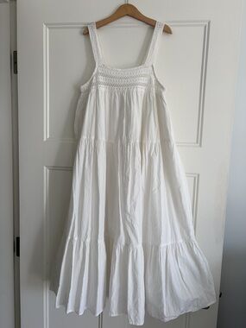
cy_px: 164
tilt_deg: -5.5
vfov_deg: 67.3
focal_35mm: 26
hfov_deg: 53.1
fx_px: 246
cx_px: 123
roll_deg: -1.2
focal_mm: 5.96
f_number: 1.6
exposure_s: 1/280
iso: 40
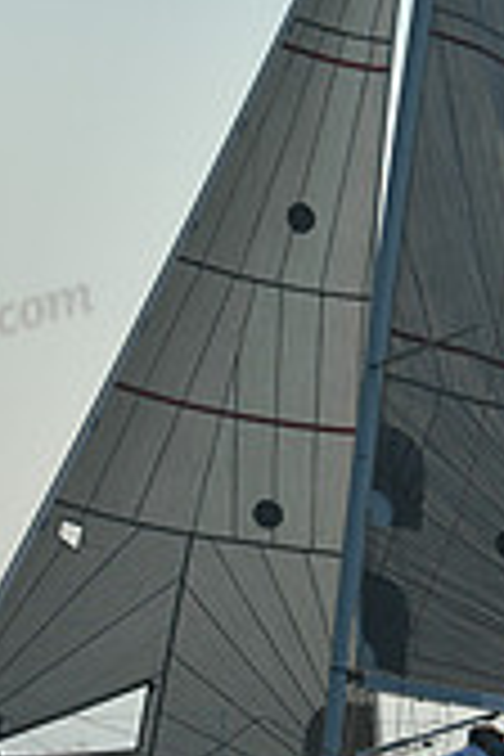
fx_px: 6656
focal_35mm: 317
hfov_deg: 4.3
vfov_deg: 6.5
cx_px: 326
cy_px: 68
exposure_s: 1/640
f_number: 10
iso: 320
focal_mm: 92
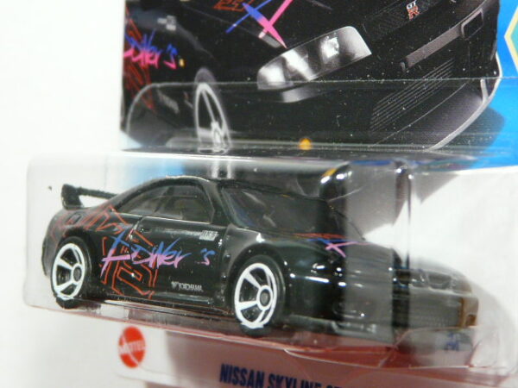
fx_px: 1691
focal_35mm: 113
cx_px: 259
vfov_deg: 13.1
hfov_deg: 17.4
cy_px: 194
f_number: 3.2
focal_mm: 11.7
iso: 200
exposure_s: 1/50
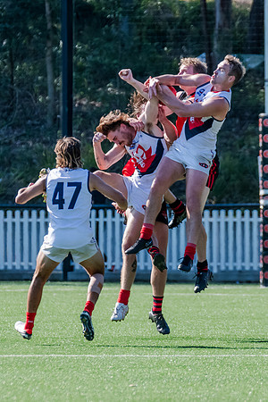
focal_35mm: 679
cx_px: 172
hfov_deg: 2.0
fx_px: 7585
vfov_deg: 3.0
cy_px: 217
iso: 800
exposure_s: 1/1600
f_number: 6.3
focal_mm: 310
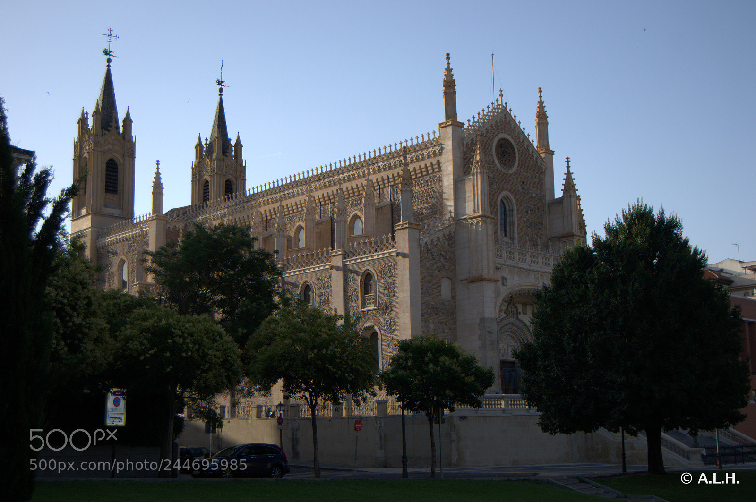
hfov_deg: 42.4
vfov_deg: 28.9
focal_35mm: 46
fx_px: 975
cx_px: 378
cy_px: 251
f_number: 4.2
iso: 125
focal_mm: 31
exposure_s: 1/125
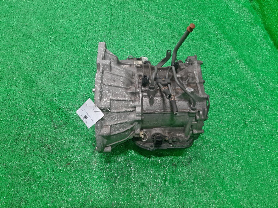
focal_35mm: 26
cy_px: 104
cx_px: 139
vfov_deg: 53.1
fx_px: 209
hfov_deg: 67.3
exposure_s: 1/50
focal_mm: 3.93
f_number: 1.7
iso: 107
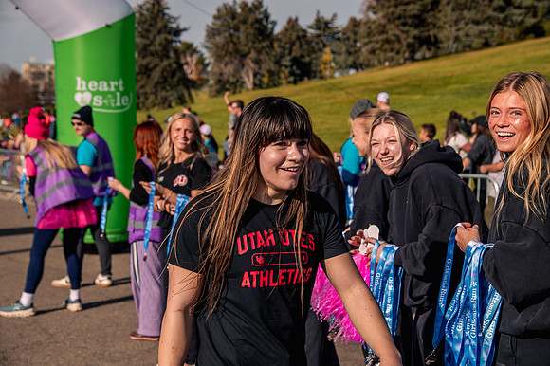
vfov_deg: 21.6
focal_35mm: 63
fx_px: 961
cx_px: 275
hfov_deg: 31.9
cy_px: 183
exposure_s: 1/1250
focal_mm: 62
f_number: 5.6
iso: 200
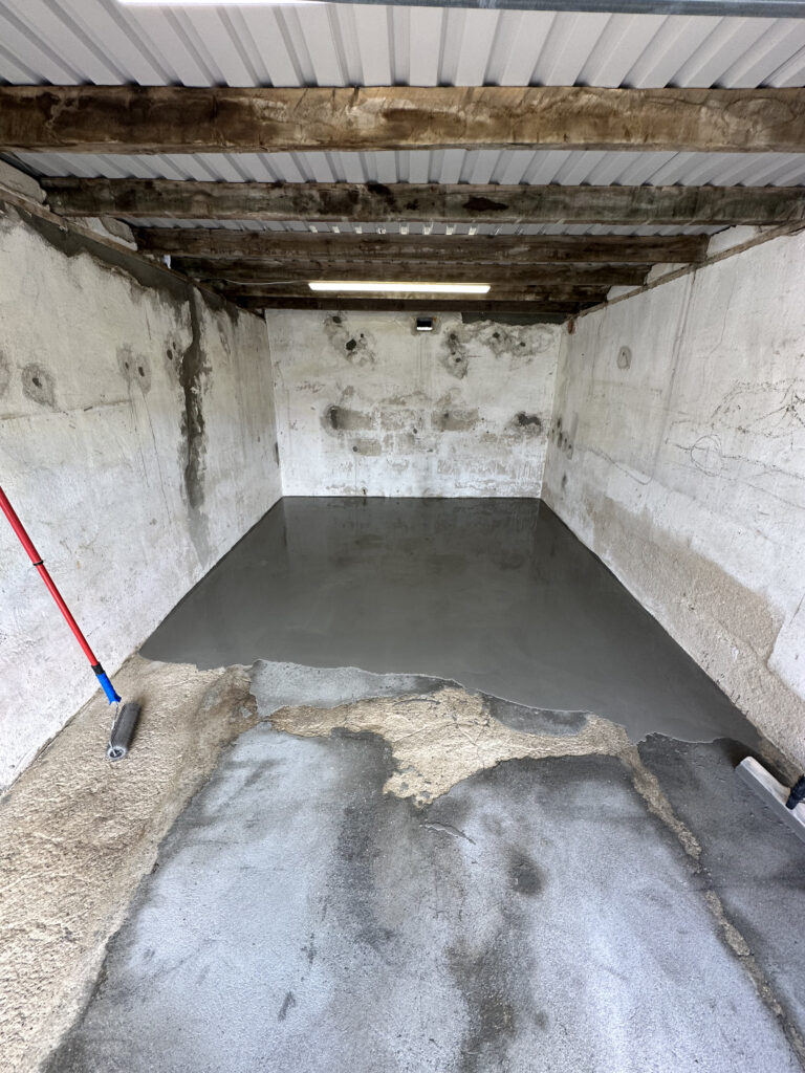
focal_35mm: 14
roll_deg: -0.5
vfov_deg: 102.1
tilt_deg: -22.6
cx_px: 402
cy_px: 536
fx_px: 434
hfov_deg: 85.7
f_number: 2.2
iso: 64
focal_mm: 2.22
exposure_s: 1/100
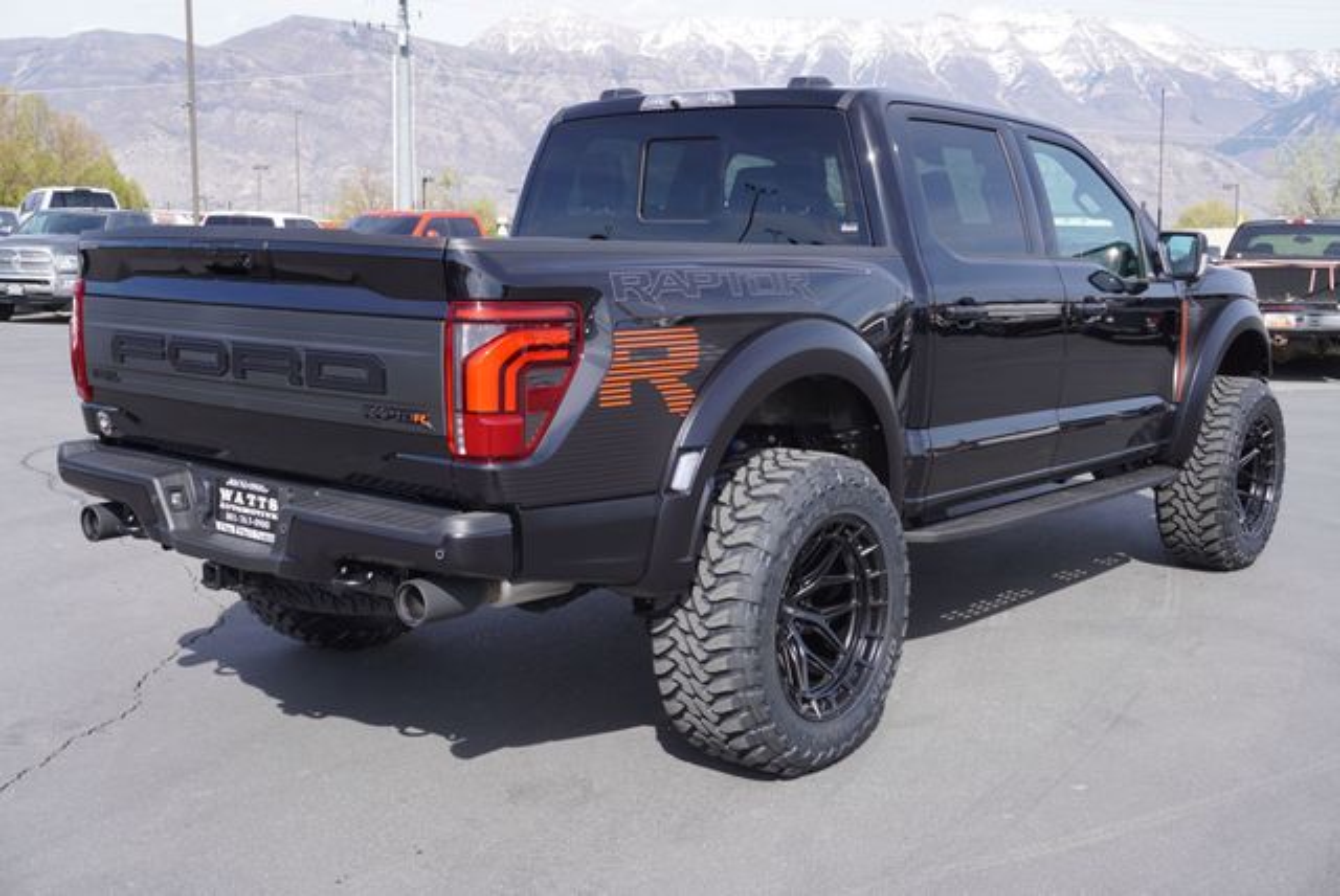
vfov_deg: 35.6
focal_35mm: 38
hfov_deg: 51.2
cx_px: 670
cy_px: 448
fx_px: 1397
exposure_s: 1/160
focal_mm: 25
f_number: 7.1
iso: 100
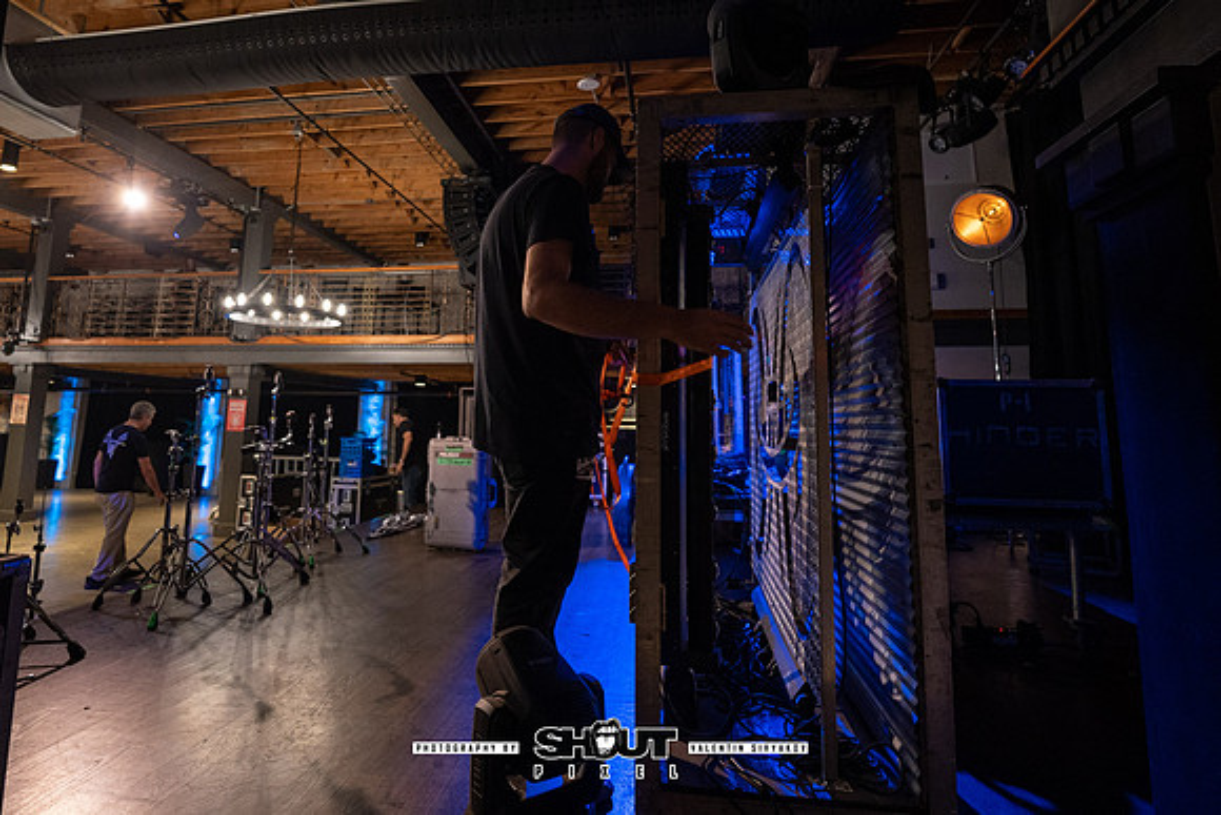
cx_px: 577
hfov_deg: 86.9
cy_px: 303
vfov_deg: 63.7
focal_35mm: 19
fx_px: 644
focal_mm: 14
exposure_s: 1/100
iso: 1250
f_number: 2.8
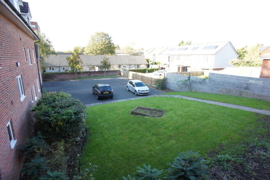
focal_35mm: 24
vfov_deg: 53.0
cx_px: 135
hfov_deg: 73.8
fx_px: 180
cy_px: 90
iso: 200
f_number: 5
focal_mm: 16
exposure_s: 1/80
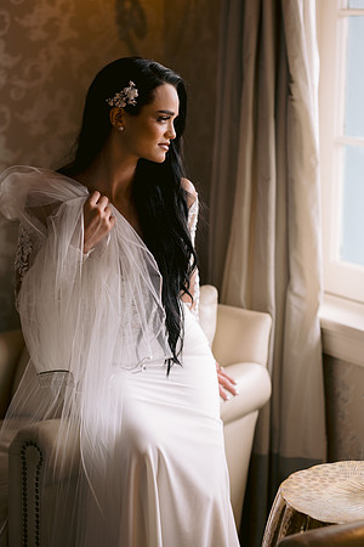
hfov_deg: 16.1
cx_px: 182
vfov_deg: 23.9
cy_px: 274
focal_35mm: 85
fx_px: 1289
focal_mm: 85
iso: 125
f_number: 2.2
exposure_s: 1/160
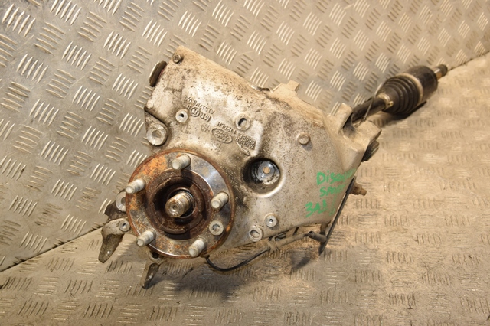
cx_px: 245
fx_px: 653
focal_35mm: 48
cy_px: 163
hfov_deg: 41.1
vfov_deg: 28.0
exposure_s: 1/160
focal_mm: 32
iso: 800
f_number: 5
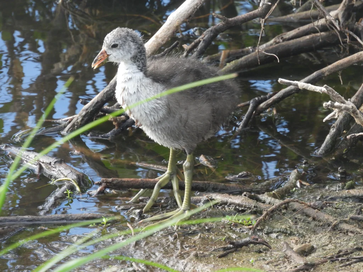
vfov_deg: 1.2
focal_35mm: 1200
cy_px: 136
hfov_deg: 1.7
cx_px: 182
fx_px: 12584
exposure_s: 1/250
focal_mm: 214
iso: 400
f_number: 6.3
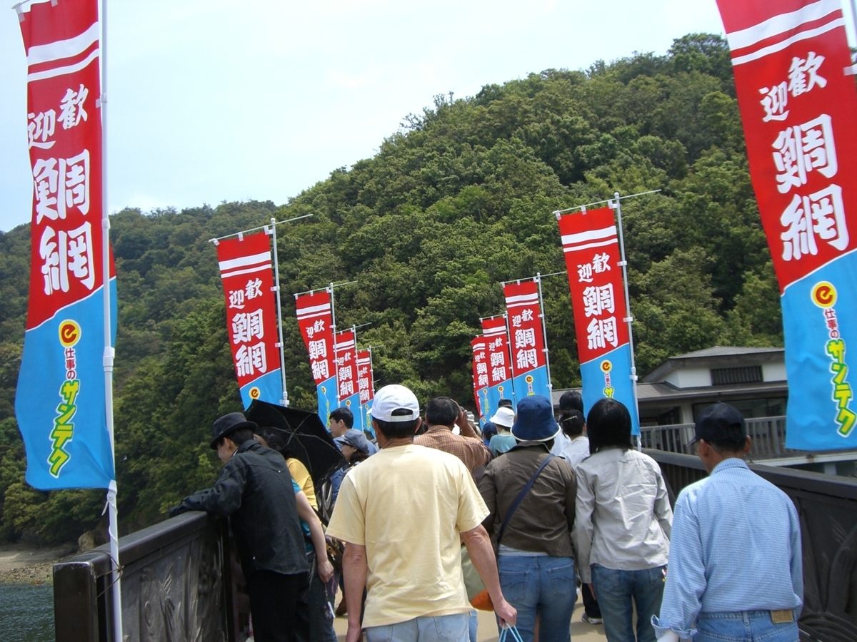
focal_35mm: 38
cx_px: 428
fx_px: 941
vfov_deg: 37.7
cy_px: 321
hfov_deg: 49.0
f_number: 4.3
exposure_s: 1/500
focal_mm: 6.2
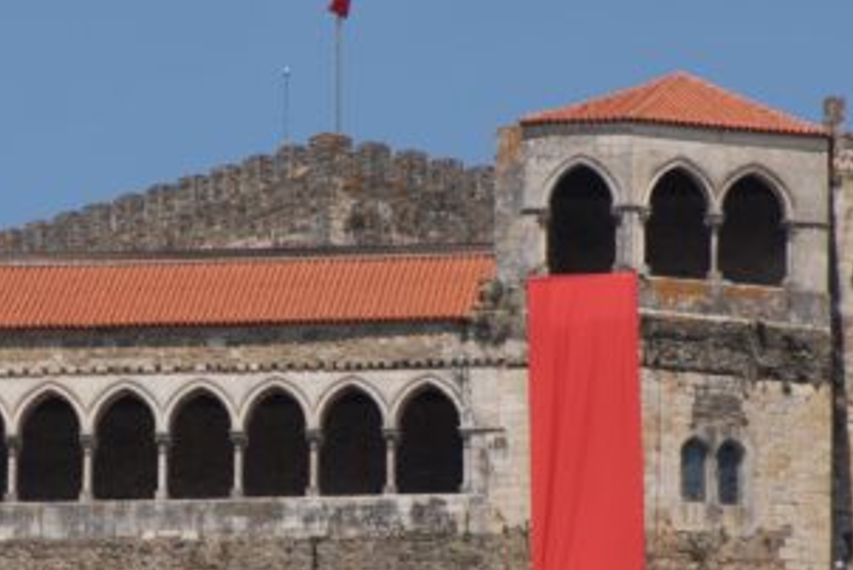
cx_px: 155
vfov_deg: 2.5
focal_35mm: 559
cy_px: 525
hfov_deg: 3.7
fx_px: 13258
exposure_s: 1/400
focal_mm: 150
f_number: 6.3
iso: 125
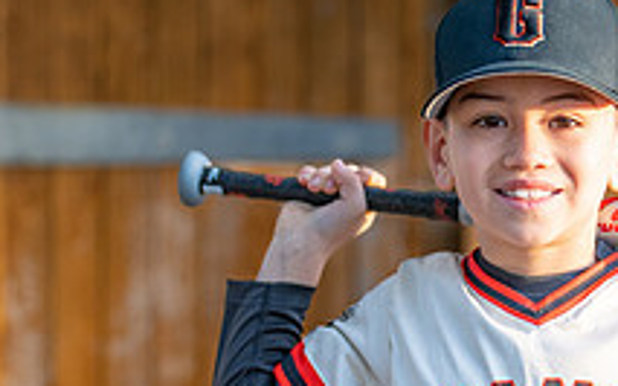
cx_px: 522
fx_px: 2879
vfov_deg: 7.6
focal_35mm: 171
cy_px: 389
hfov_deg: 12.2
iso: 100
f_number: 1.2
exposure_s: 1/640
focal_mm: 50
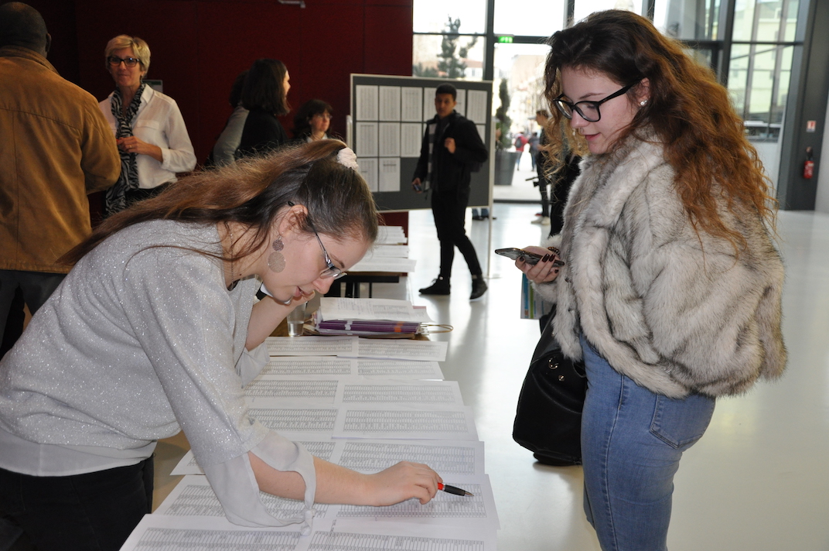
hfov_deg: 53.2
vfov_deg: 36.8
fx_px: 828
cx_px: 414
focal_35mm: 36
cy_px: 276
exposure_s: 1/100
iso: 800
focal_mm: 24
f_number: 3.8
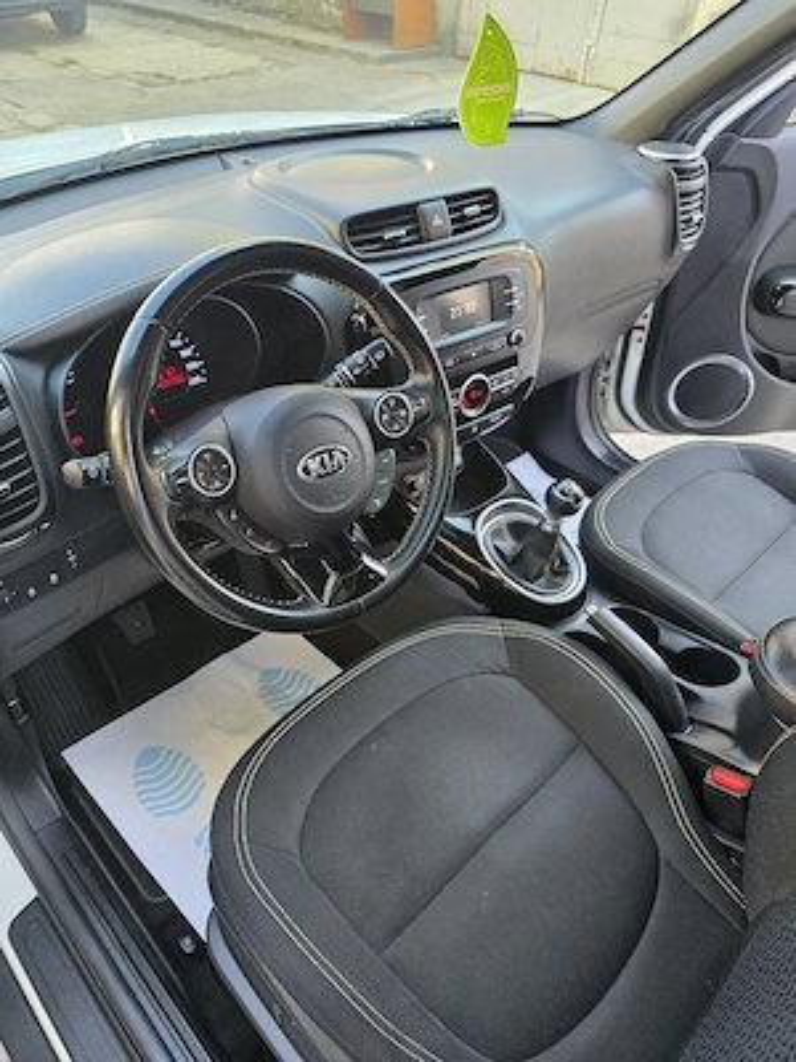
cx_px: 398
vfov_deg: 73.9
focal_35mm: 23
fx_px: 705
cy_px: 531
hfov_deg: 58.9
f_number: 1.7
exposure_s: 1/182
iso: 200
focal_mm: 6.3
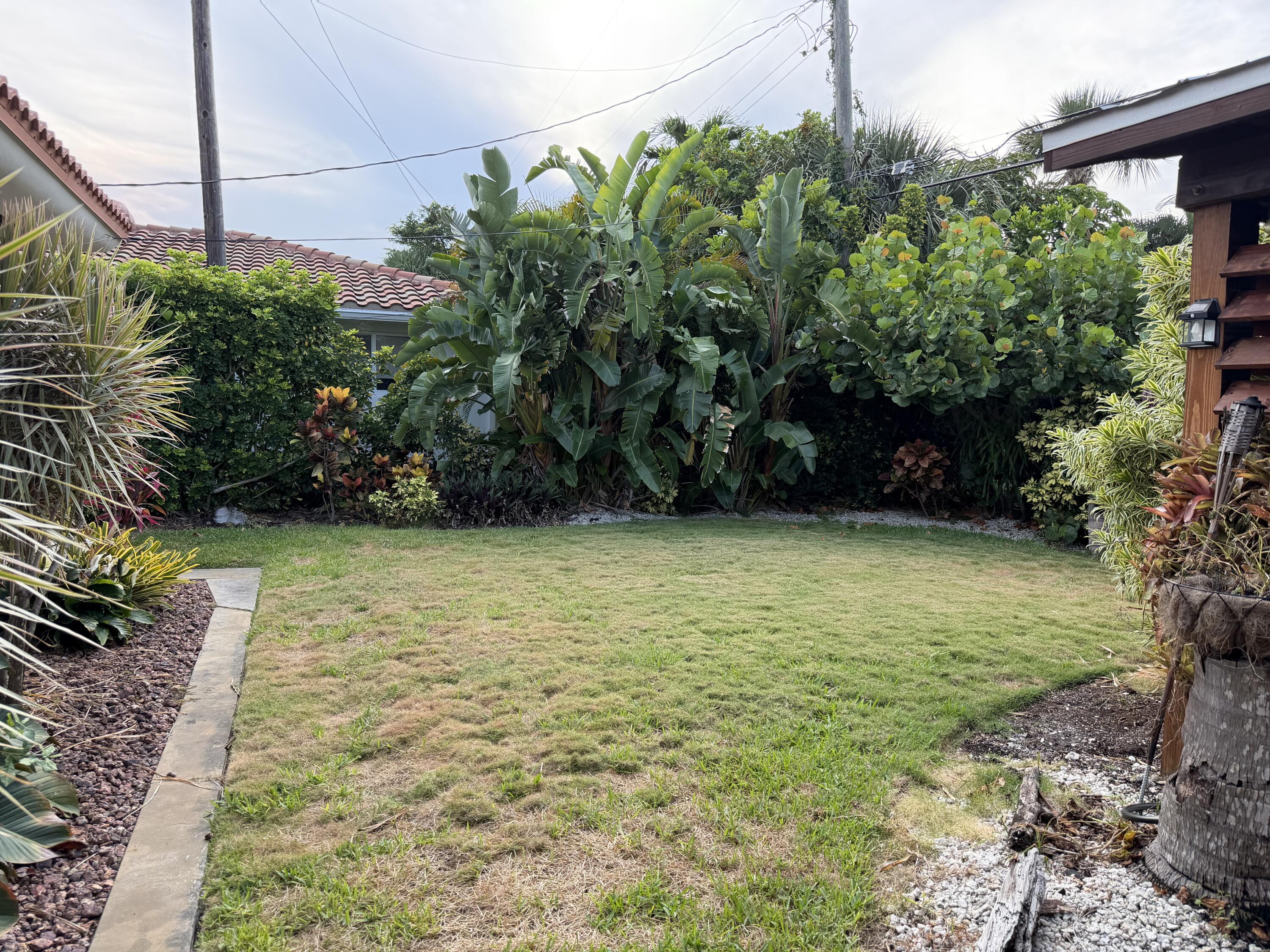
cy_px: 476
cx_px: 635
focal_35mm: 24
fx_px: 881
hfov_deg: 71.6
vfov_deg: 56.8
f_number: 1.78
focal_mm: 6.76
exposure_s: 1/348
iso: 80
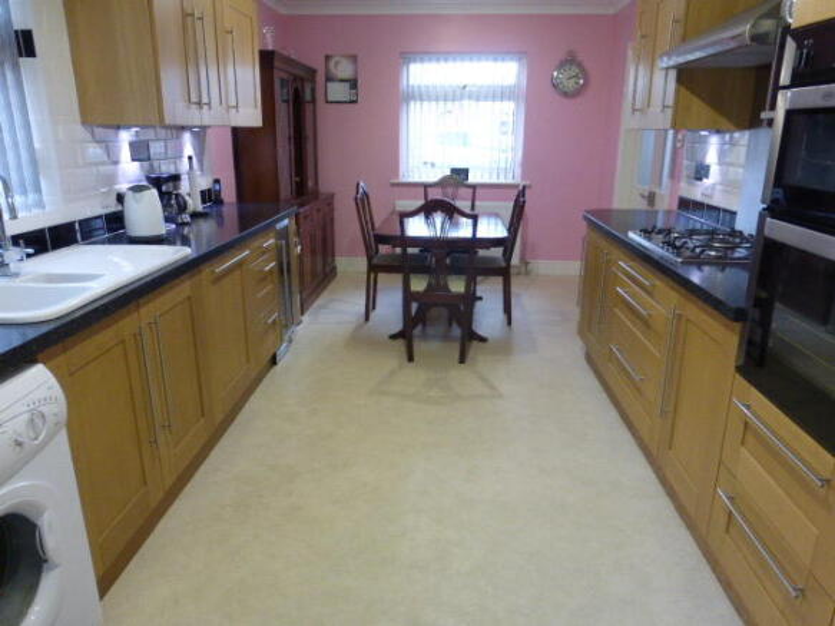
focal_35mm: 25
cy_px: 313
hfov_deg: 69.4
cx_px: 418
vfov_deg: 54.9
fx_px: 603
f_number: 3.3
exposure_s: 1/25
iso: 400
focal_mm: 4.3
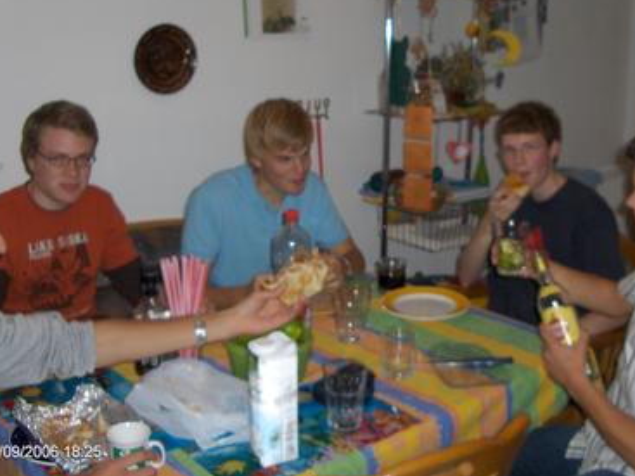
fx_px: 825
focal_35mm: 45
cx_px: 339
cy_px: 213
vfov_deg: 32.1
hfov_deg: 42.1
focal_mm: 5.8
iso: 100
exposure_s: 1/60
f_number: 2.6
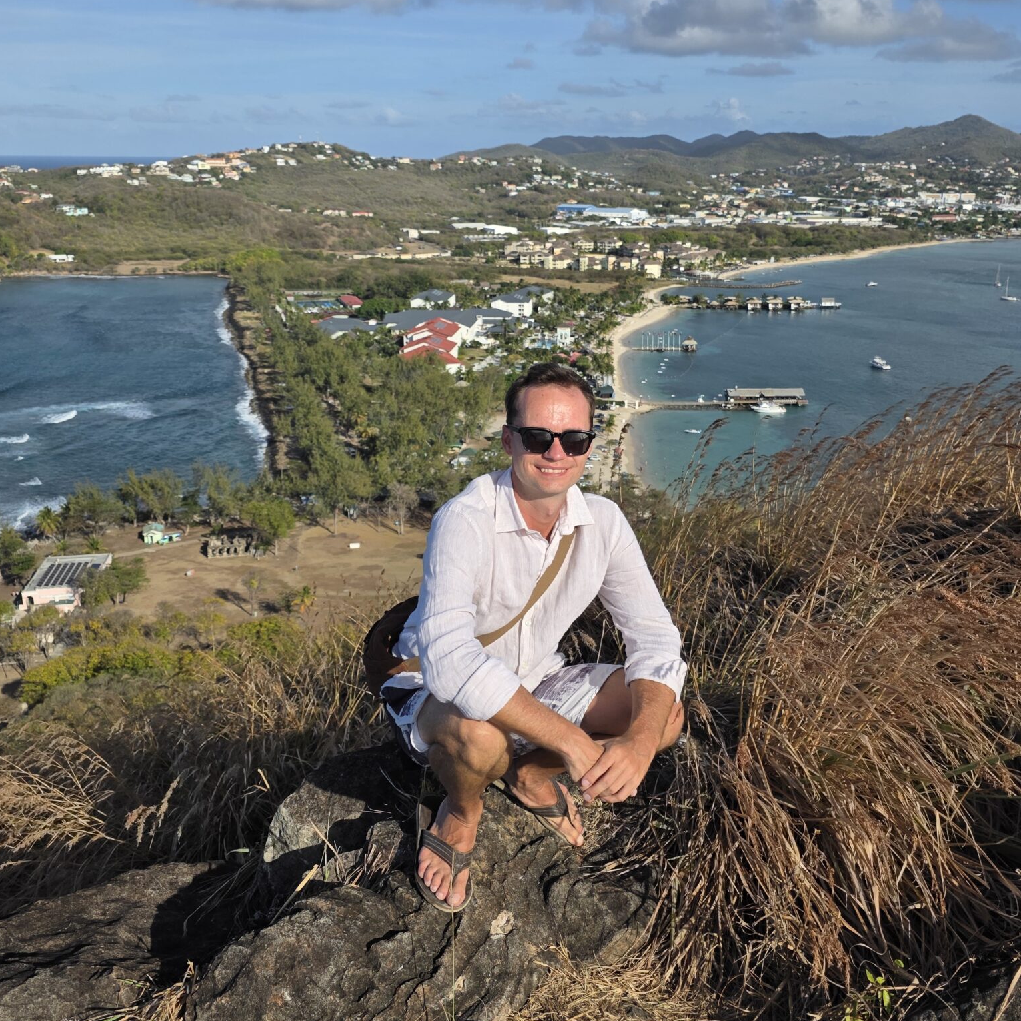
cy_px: 408
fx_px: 1135
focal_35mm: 34
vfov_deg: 48.2
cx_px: 541
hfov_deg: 48.4
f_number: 1.7
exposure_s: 1/7944
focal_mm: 6.3
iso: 64
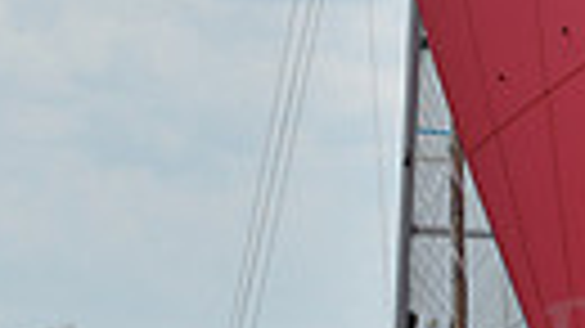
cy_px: 108
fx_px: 10854
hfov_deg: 3.1
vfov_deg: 1.7
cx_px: 313
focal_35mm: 700
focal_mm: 150
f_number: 11
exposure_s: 1/1000
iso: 320
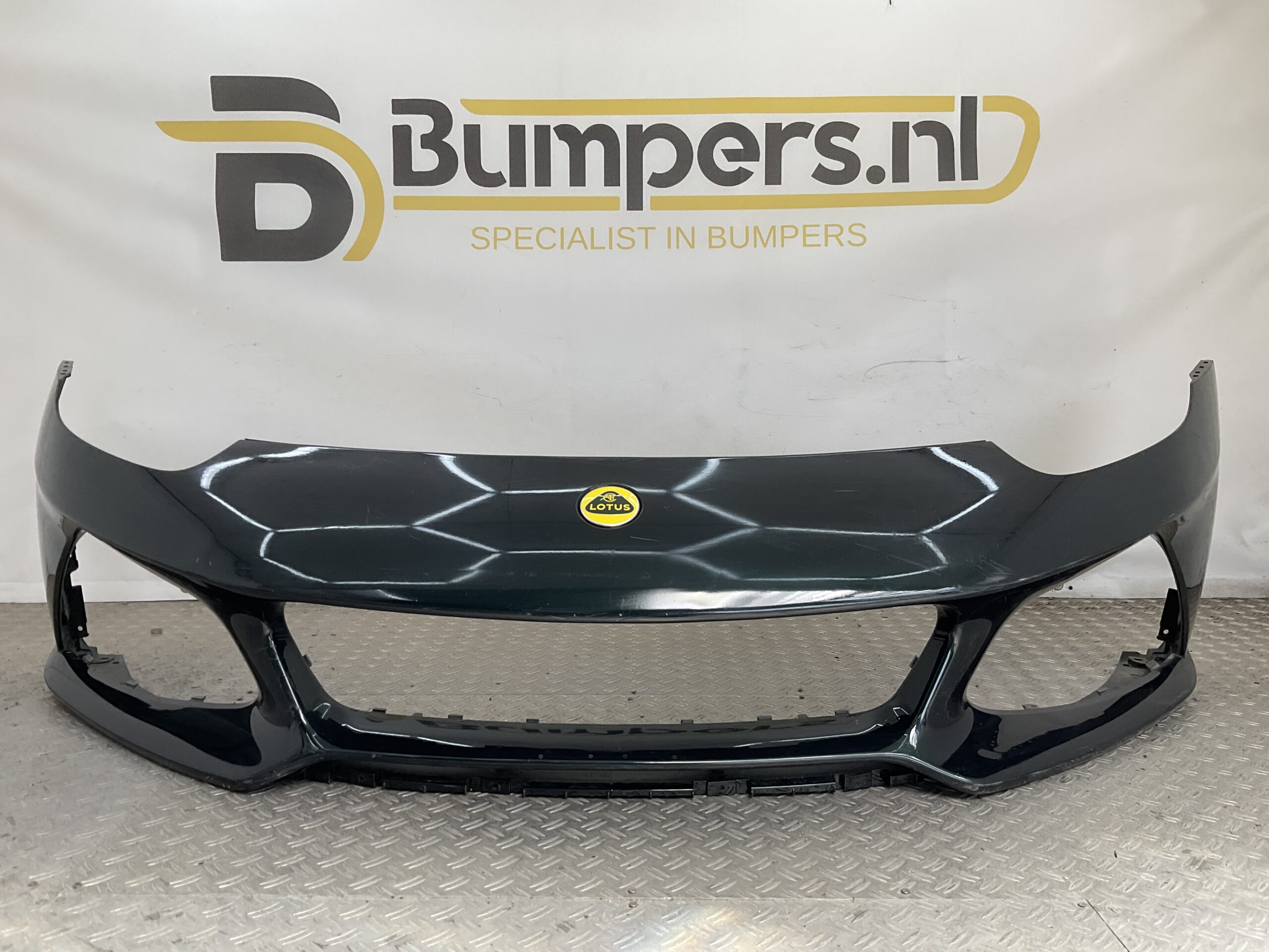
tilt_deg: -7.7
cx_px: 634
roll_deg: -1.5
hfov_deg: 61.7
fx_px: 1063
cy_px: 476
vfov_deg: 48.2
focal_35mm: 29
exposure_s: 1/257
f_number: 1.8
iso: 16
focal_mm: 3
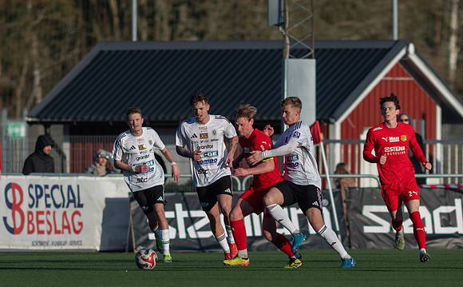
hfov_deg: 2.9
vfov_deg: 1.8
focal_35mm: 737
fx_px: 9281
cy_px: 186
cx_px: 278
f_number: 3.2
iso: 100
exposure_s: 1/1600
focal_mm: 300
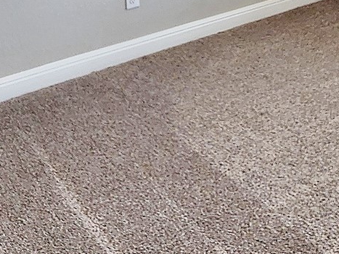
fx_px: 558
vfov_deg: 21.4
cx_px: 285
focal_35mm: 57
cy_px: -130
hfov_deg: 32.6
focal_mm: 2.2
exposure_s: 1/120
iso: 100
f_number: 2.2
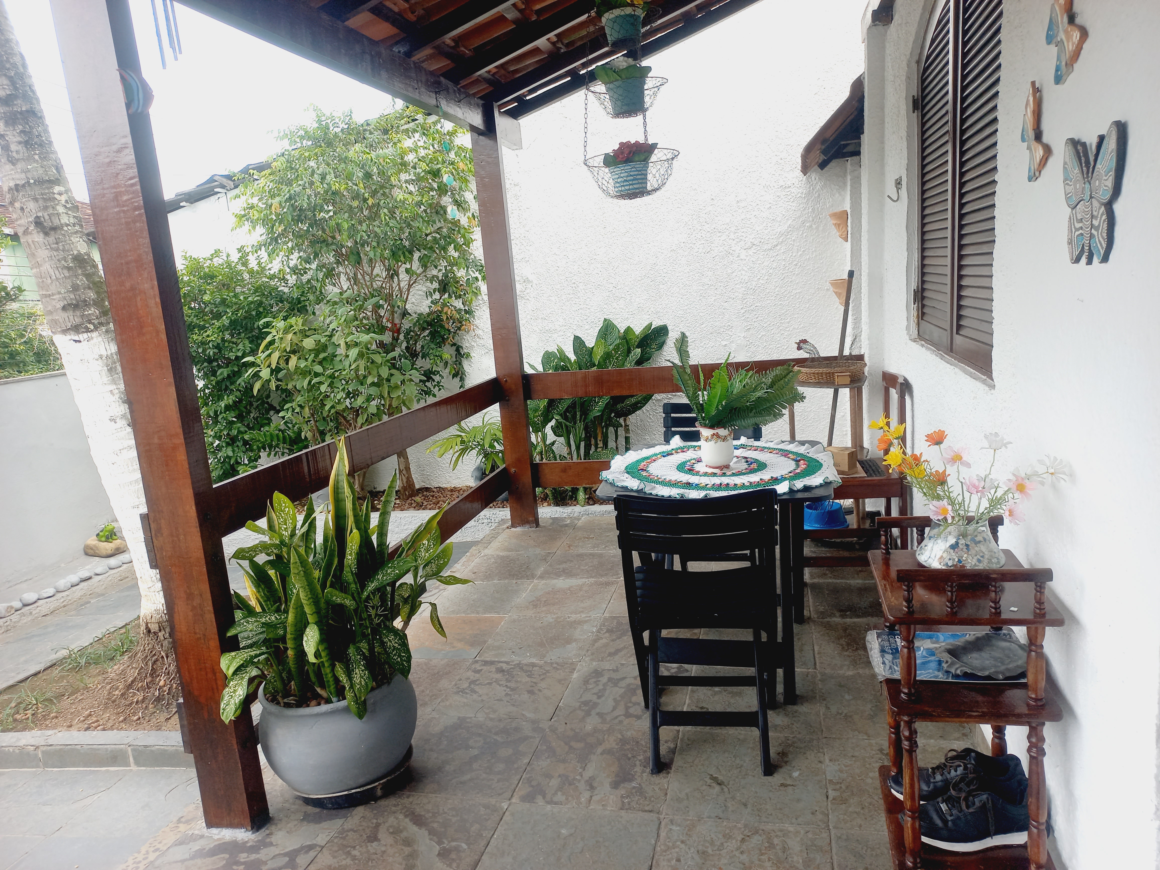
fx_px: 838
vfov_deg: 54.9
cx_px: 580
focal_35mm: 25
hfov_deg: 69.4
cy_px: 435
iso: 32
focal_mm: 4.6
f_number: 1.8
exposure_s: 1/120
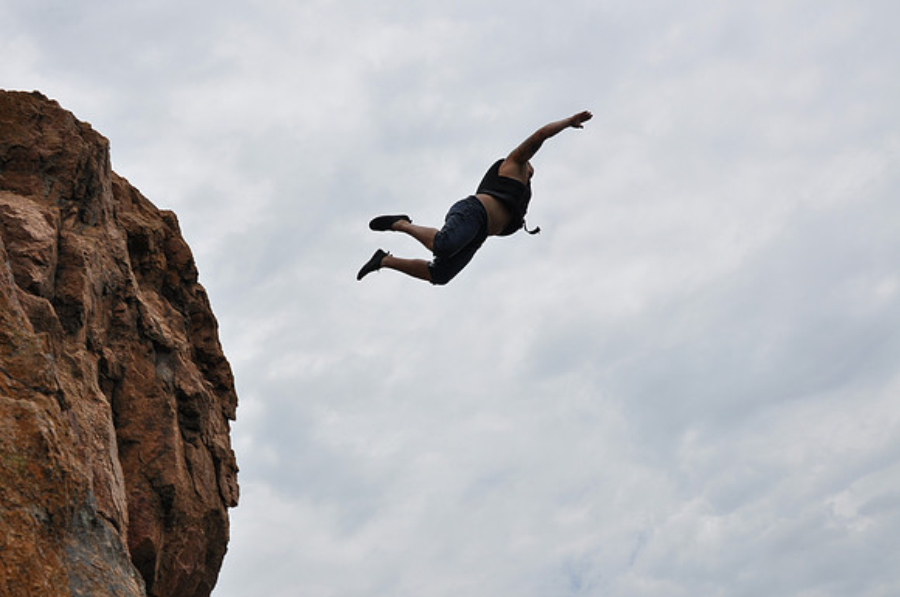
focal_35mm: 36
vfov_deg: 36.8
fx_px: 899
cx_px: 450
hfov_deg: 53.2
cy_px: 298
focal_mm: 24
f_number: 8
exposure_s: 1/800
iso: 200
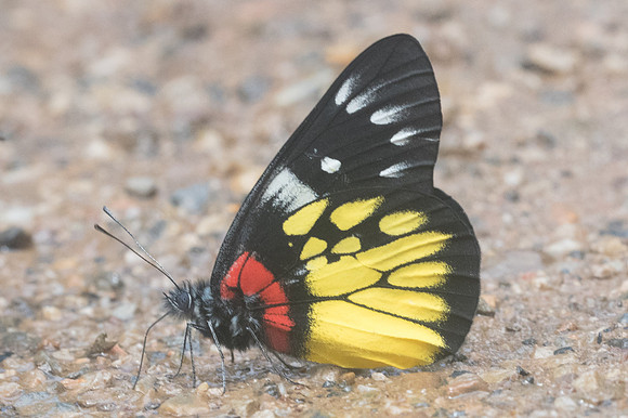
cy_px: 309
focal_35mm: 453
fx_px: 7898
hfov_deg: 4.6
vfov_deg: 3.0
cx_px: 373
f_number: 11
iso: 1000
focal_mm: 150
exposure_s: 1/320
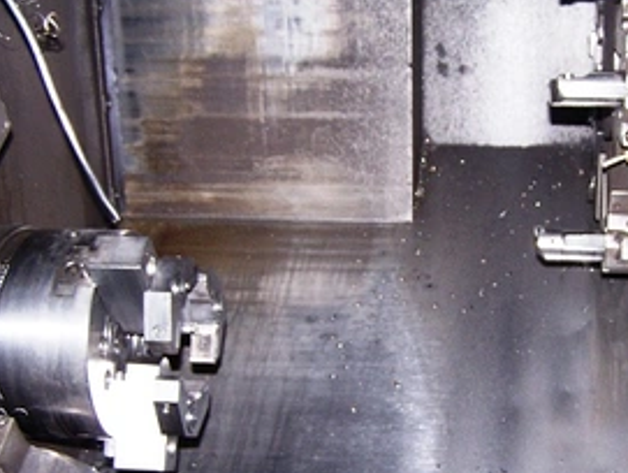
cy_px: 262
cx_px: 459
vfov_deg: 26.1
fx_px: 1017
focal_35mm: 56
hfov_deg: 33.7
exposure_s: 1/60
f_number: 2.8
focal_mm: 6.3
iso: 140
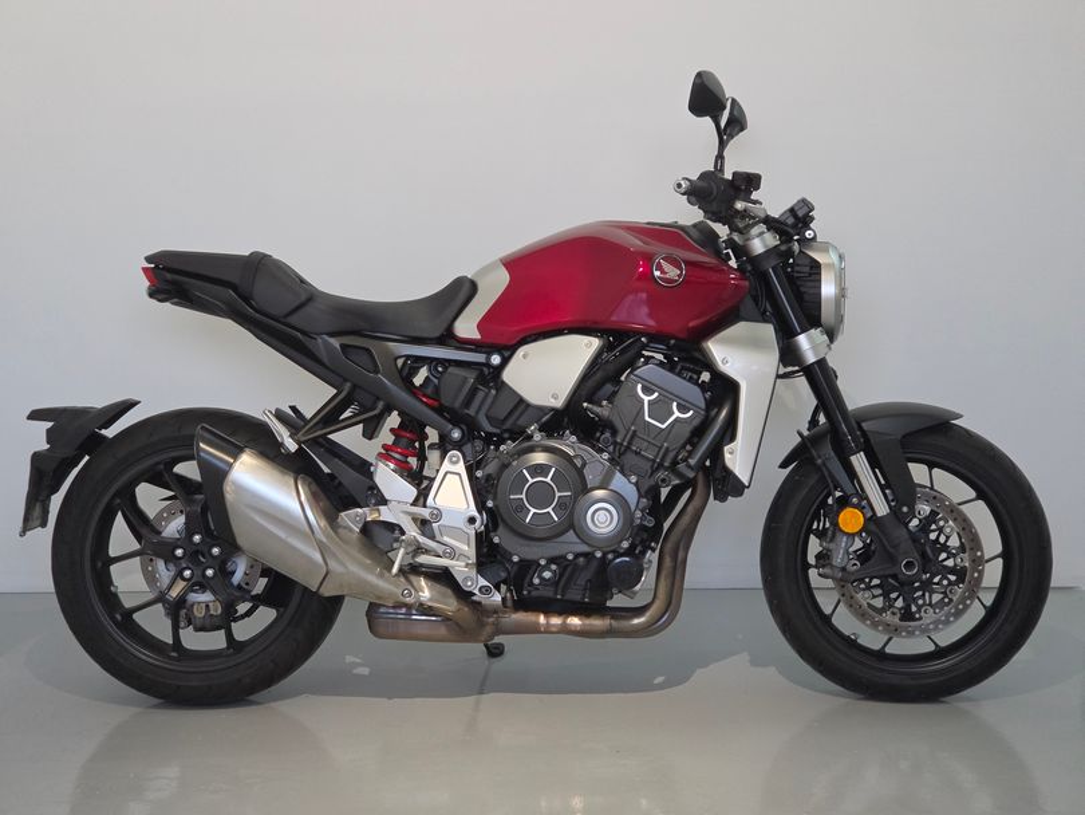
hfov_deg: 28.2
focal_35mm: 69
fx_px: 2163
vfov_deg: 21.3
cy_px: 408
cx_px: 542
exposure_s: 1/120
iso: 320
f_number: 2.4
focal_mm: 7
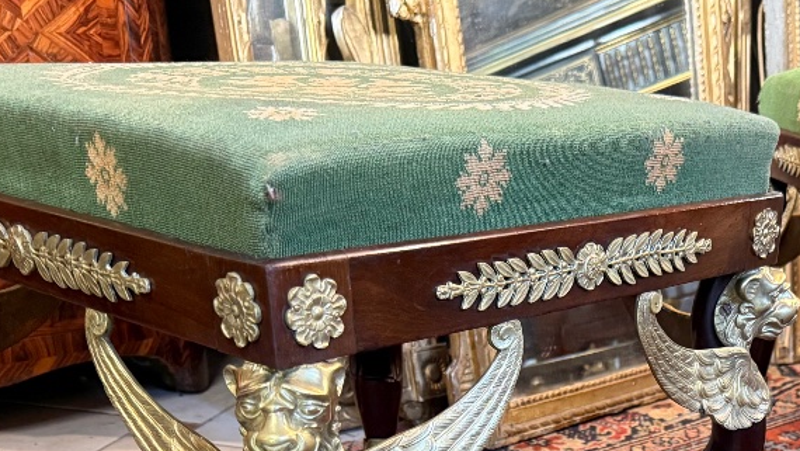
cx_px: 623
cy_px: 618
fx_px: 1167
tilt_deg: -28.2
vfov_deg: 19.7
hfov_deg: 36.7
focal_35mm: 55
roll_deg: -2.4
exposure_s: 1/50
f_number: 1.78
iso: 400
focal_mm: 6.76
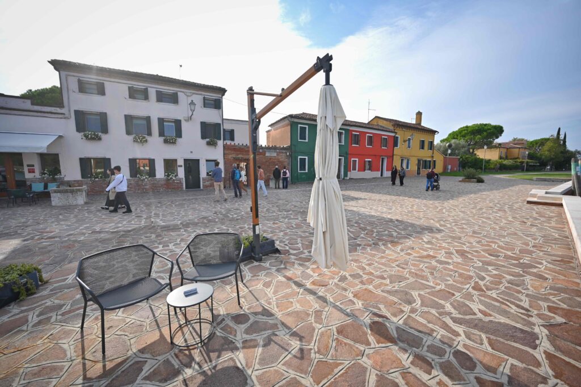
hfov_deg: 104.3
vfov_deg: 81.1
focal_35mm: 14
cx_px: 290
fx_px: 226
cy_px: 194
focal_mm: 14
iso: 50
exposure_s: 1/400
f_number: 4.5
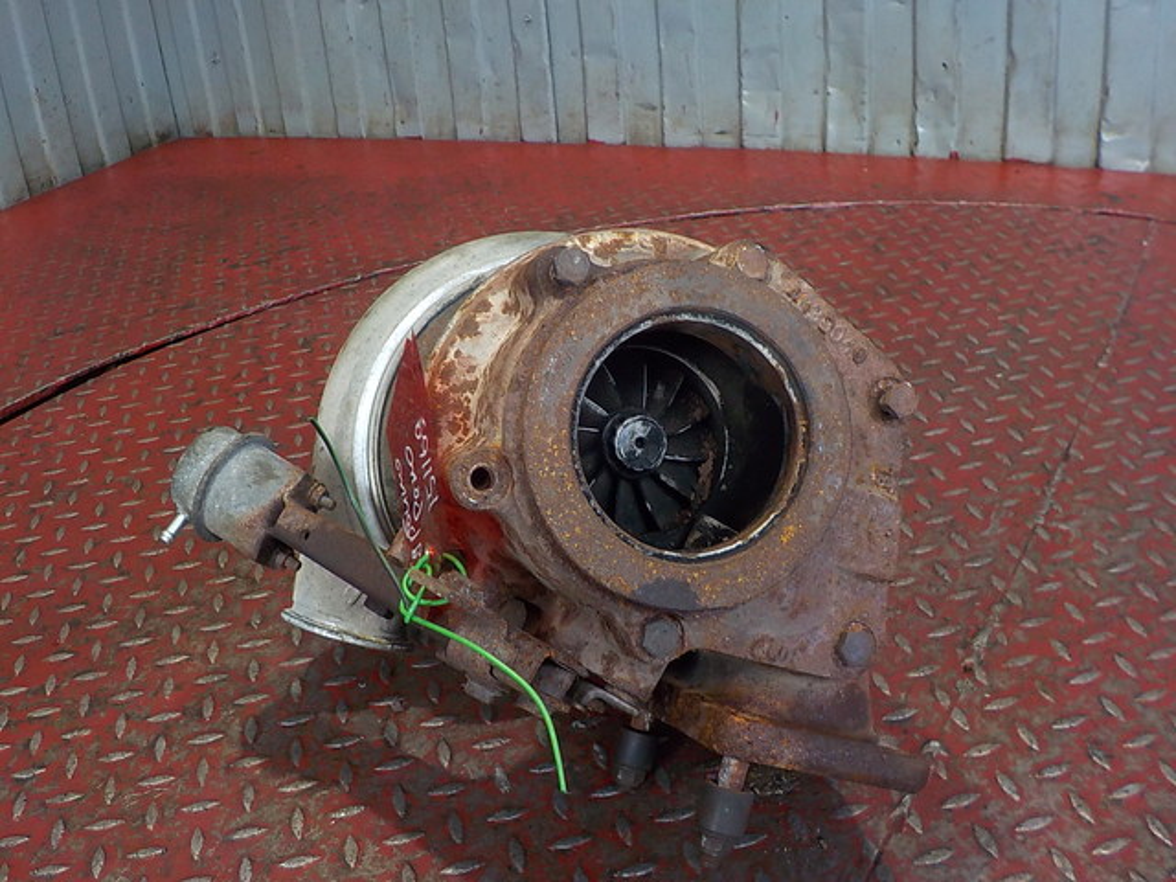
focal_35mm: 30
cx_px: 588
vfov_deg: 46.8
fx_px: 1019
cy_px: 441
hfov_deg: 60.0
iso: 220
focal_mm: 4.1
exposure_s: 1/30
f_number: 3.3
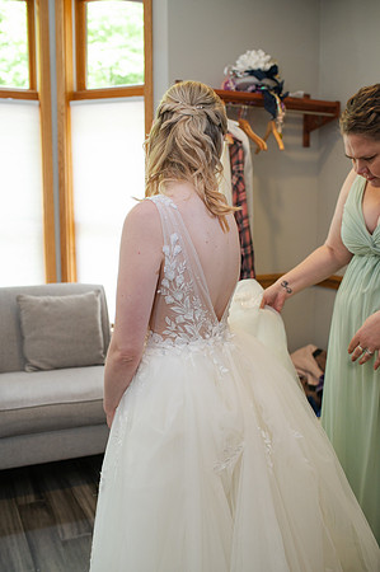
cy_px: 286
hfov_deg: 37.8
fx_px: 555
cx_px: 190
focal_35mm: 35
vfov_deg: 54.5
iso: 800
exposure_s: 1/160
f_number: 3.2
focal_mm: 35
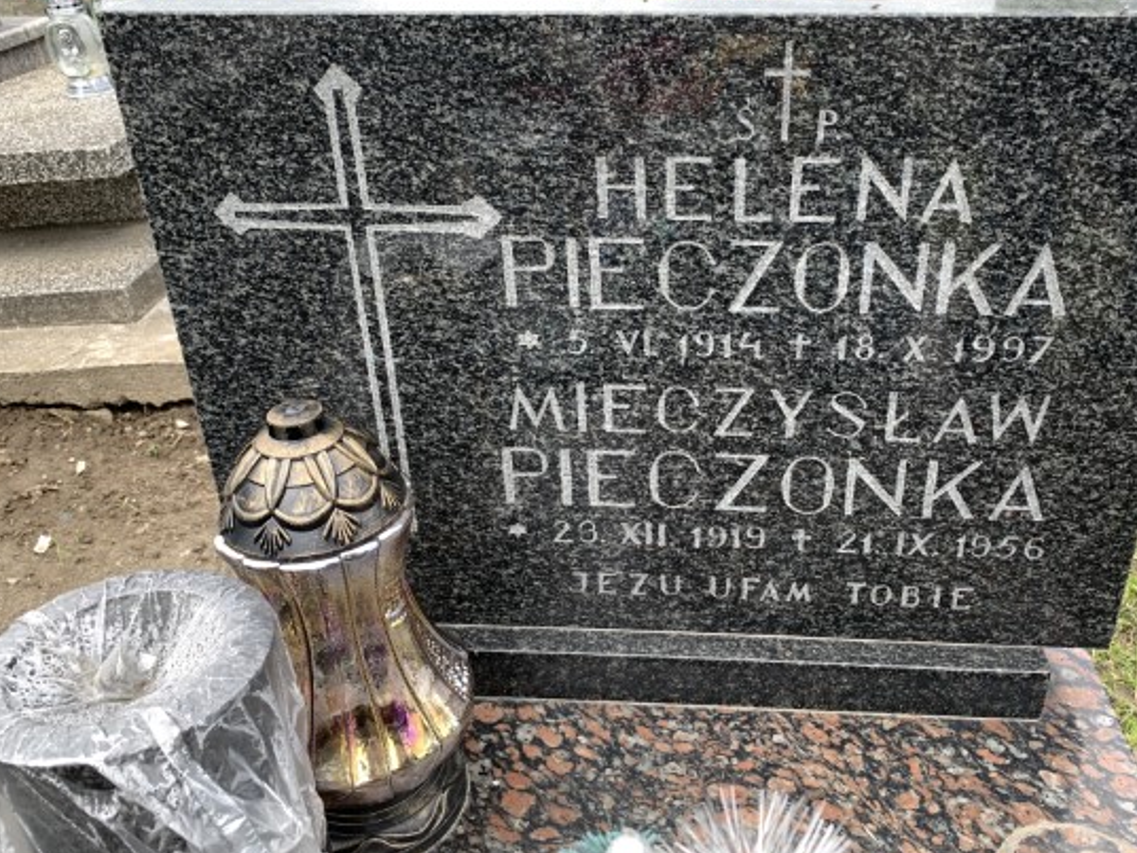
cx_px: 667
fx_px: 1018
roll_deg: +0.7
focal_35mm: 31
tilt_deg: -27.7
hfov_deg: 58.0
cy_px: 409
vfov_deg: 45.4
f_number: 1.8
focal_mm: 4.25
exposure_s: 1/408
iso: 25
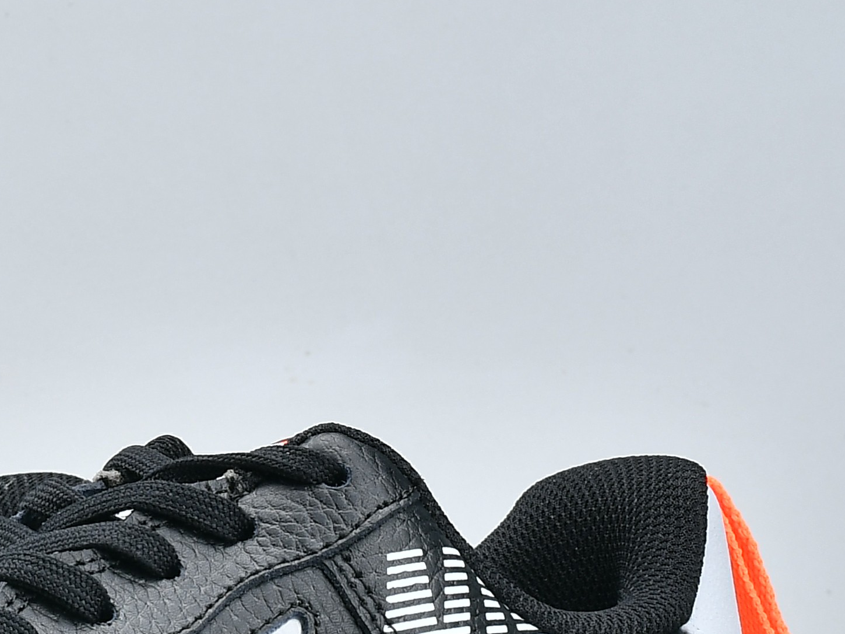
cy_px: 432
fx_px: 6761
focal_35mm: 277
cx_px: -260
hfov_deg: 7.1
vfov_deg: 5.4
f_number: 14
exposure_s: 1/125
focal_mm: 50
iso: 100
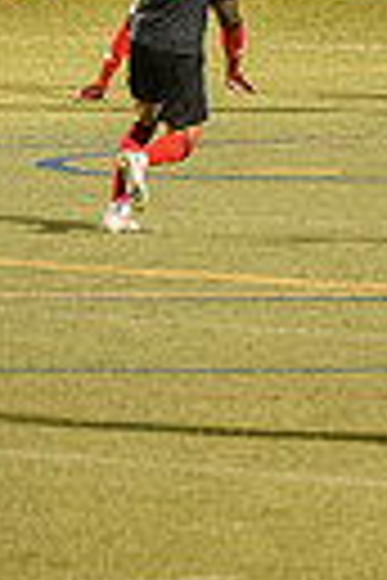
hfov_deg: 1.7
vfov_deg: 2.6
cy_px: -98
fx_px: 12996
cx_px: 1482
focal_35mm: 806
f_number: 2.8
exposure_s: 1/500
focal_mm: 155
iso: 3200
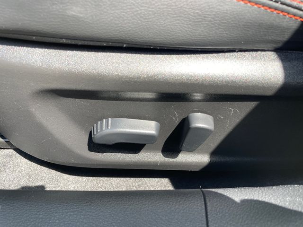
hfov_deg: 67.3
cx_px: 152
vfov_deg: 53.1
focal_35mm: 26
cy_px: 114
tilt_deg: -52.9
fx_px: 228
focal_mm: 4.2
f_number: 1.6
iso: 32
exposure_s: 1/204
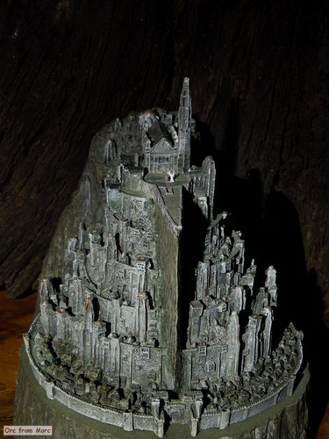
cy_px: 220
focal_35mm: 78
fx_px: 988
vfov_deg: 25.0
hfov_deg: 18.9
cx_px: 164
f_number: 4.5
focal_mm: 14.1
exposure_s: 1/5
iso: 100
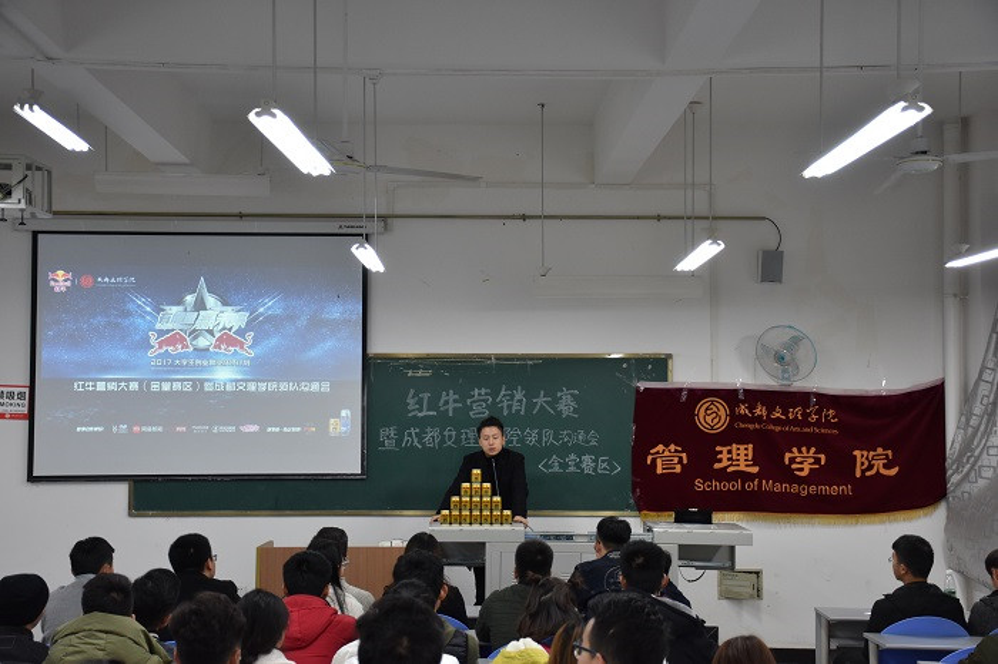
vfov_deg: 26.5
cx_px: 499
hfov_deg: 38.9
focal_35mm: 51
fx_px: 1413
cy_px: 332
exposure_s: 1/80
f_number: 4.2
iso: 800
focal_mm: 34
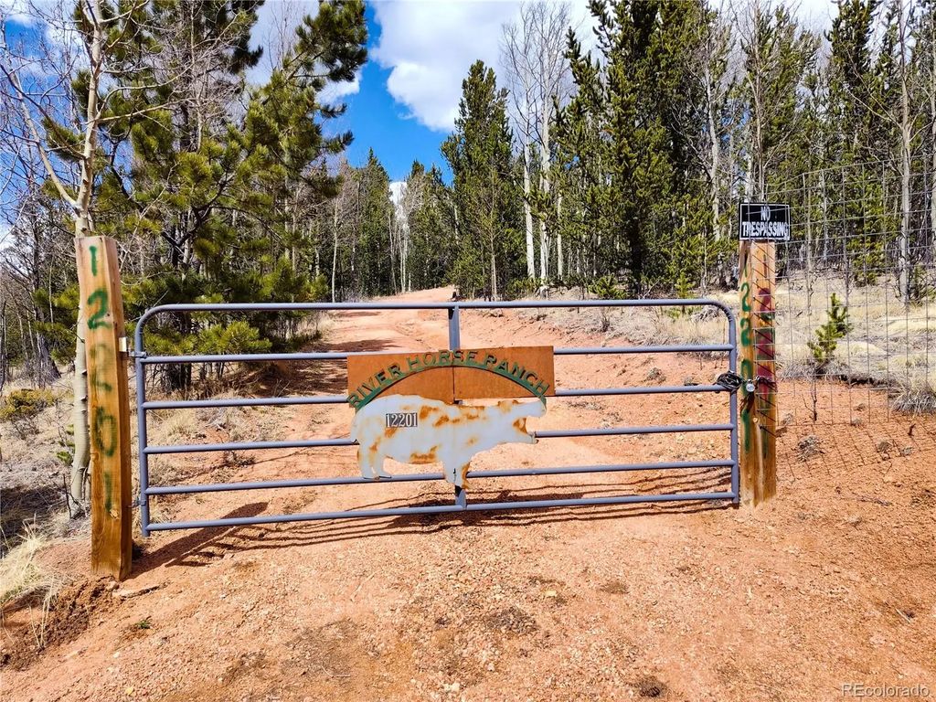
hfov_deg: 73.9
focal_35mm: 23
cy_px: 351
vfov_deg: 58.9
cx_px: 468
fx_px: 622
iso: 100
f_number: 1.8
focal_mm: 5.56
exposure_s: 1/1800
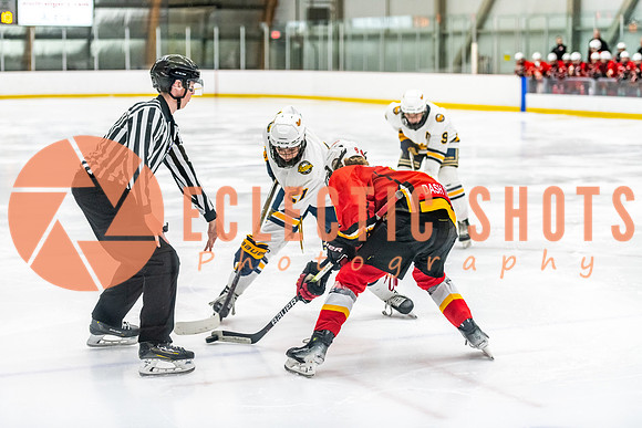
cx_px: 321
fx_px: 1534
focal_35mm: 86
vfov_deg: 15.9
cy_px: 214
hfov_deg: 23.6
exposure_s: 1/800
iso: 3200
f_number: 2.8
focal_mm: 86
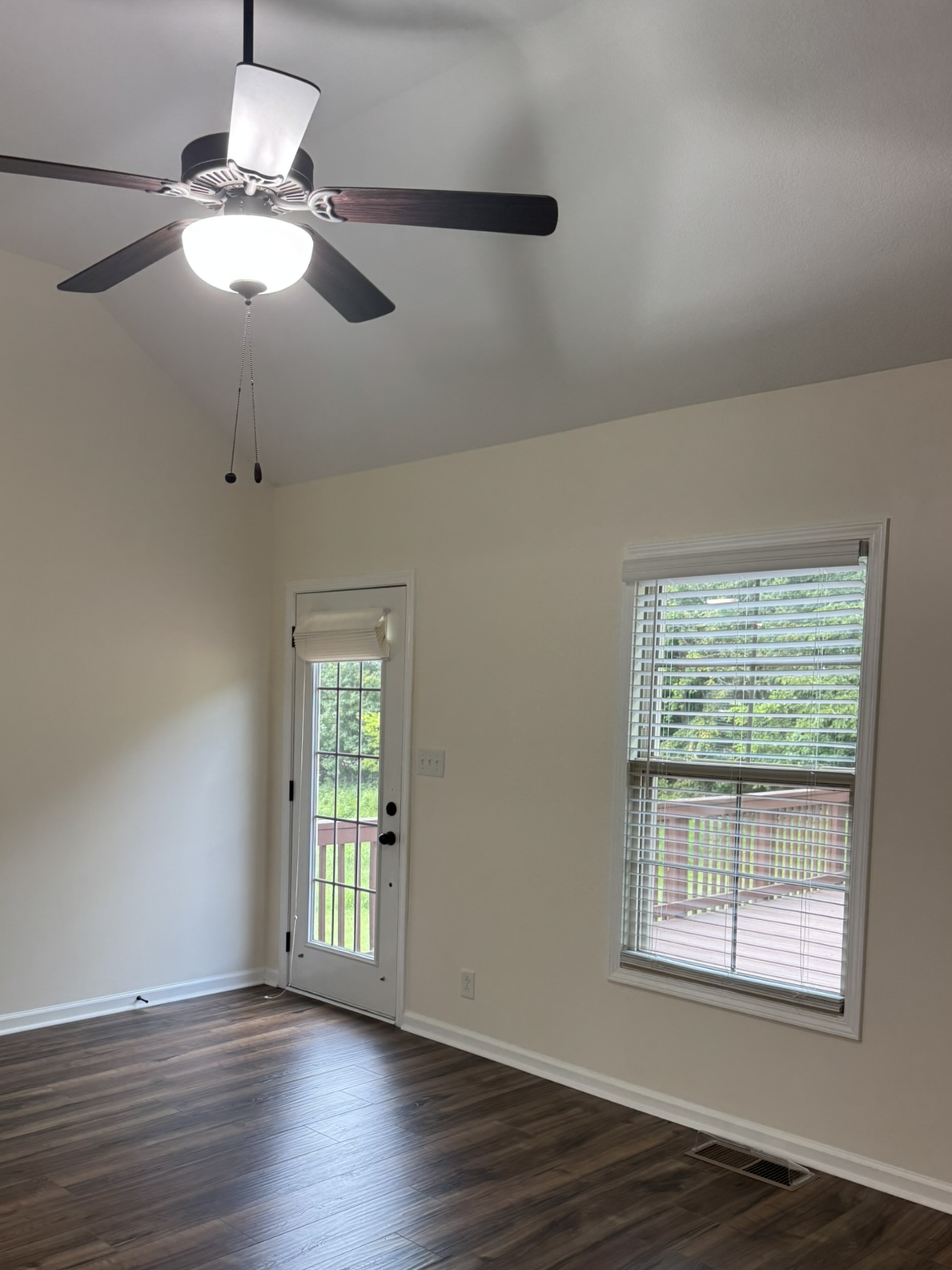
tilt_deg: -5.0
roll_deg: -0.6
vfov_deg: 57.8
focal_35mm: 31
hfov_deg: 45.2
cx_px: 383
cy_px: 774
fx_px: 1137
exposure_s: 1/120
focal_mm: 6.76
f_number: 1.78
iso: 125
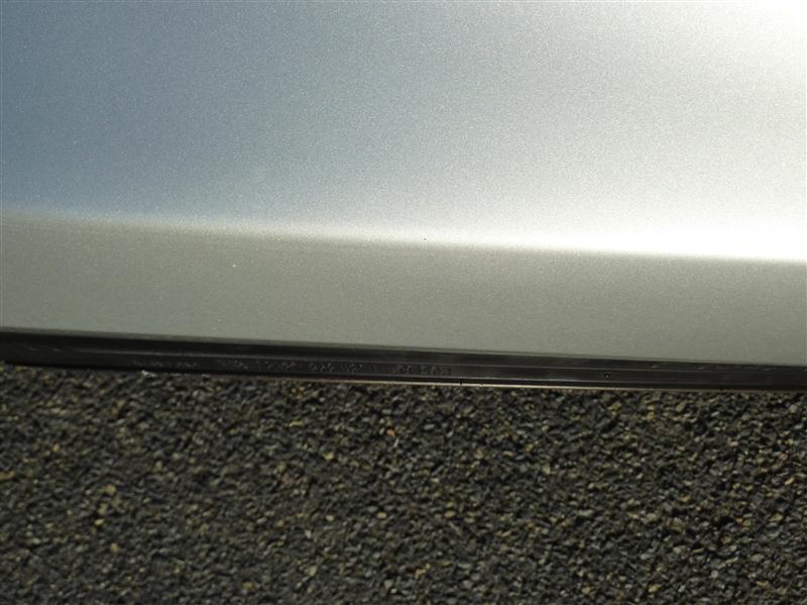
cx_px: 404
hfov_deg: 27.0
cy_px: 302
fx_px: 1678
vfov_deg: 20.4
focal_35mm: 72
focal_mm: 11.9
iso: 125
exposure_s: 1/640
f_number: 5.6
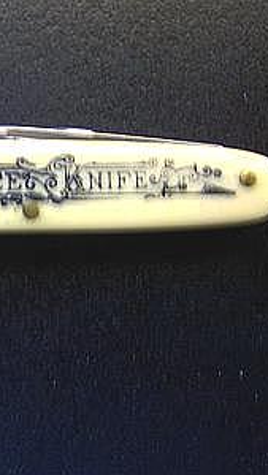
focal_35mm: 59
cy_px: 215
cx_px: 24
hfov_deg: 20.0
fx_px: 745
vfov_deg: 35.4
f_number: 2.8
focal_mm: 6
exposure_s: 1/14.7
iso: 200
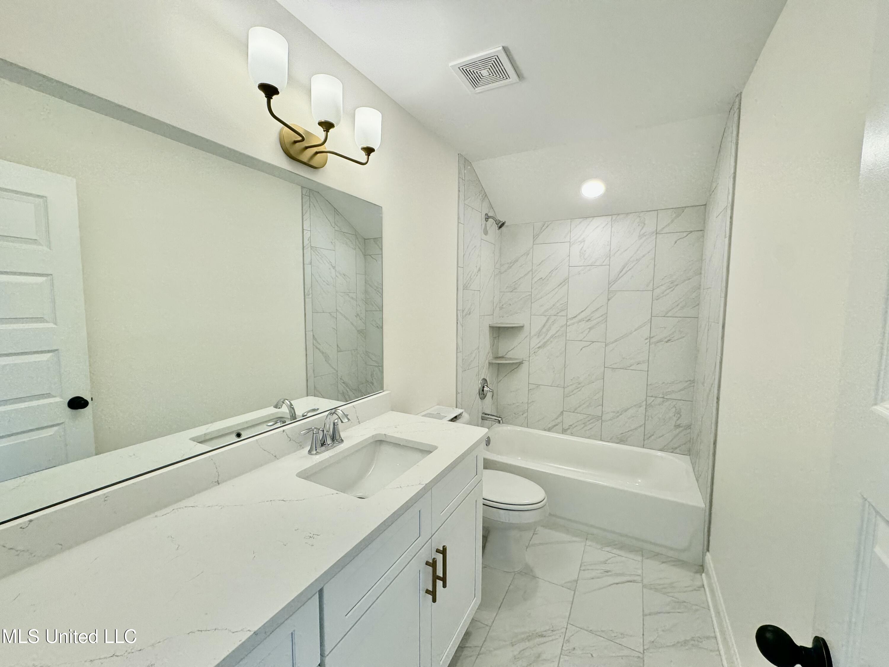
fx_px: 360
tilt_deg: -4.9
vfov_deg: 85.7
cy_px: 334
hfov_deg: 102.1
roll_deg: +0.0
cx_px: 444
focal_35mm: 14
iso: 64
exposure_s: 1/120
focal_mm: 2.22
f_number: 2.2
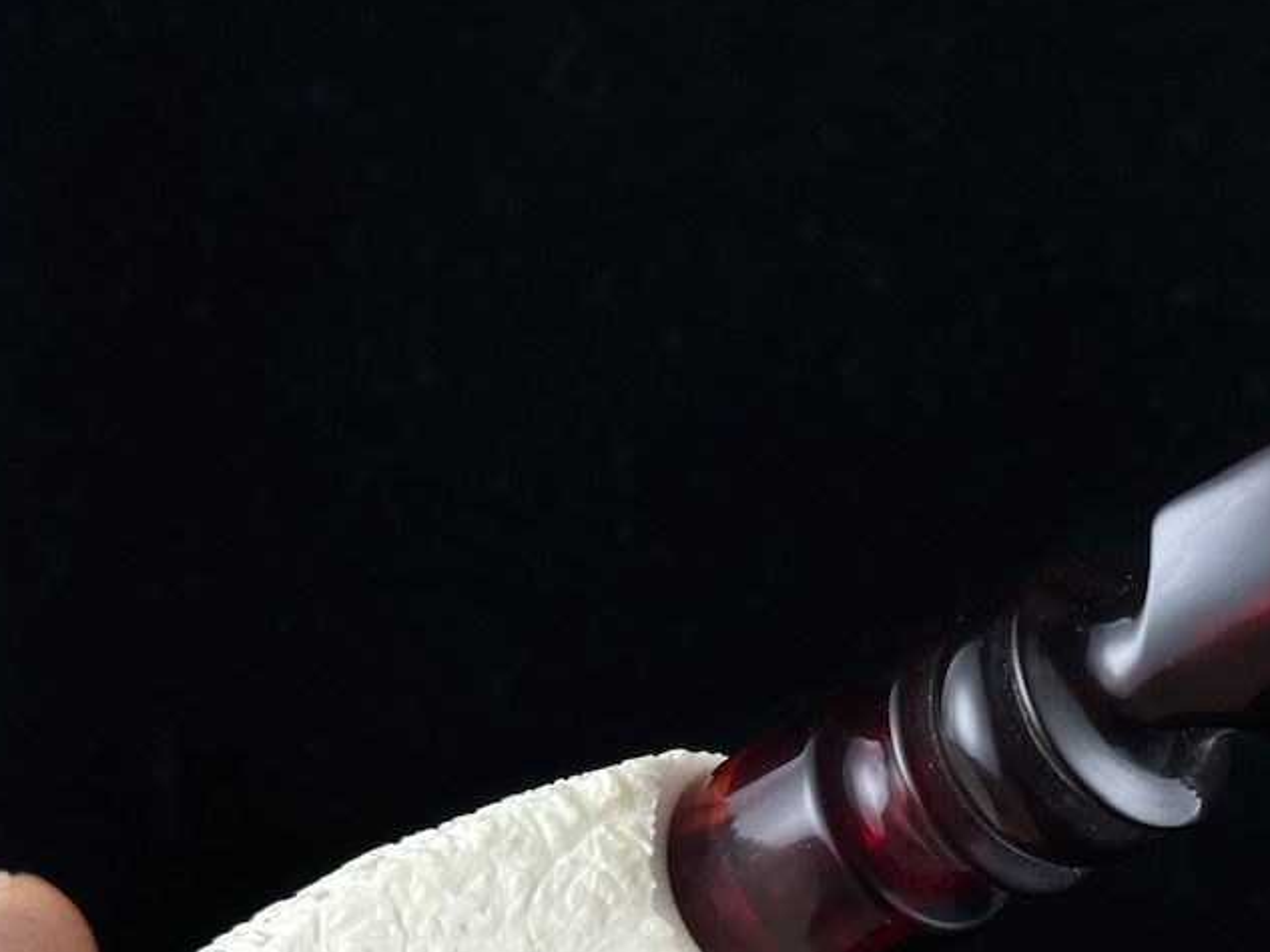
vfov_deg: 15.1
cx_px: 875
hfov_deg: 20.1
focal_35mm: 97
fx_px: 3559
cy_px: 792
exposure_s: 1/487
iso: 64
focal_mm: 6.86
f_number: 1.78
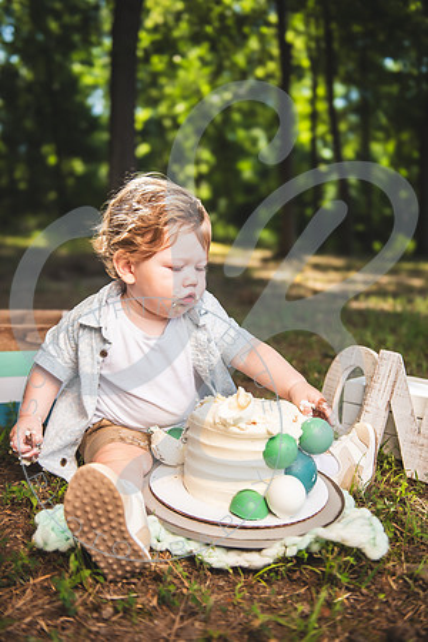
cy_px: 321
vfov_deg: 54.4
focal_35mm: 35
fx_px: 624
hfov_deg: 37.9
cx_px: 214
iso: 100
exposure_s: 1/800
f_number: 2.8
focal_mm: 35
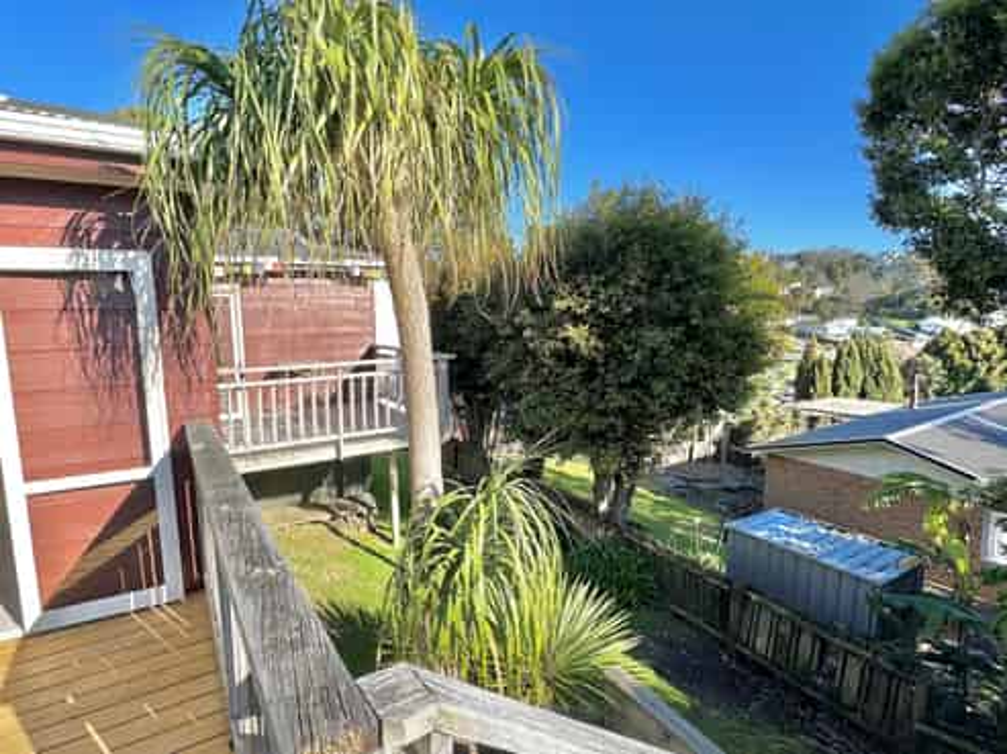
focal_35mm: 14
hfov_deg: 102.1
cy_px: 377
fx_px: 407
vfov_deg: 85.6
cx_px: 504
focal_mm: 2.22
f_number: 2.2
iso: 40
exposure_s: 1/369
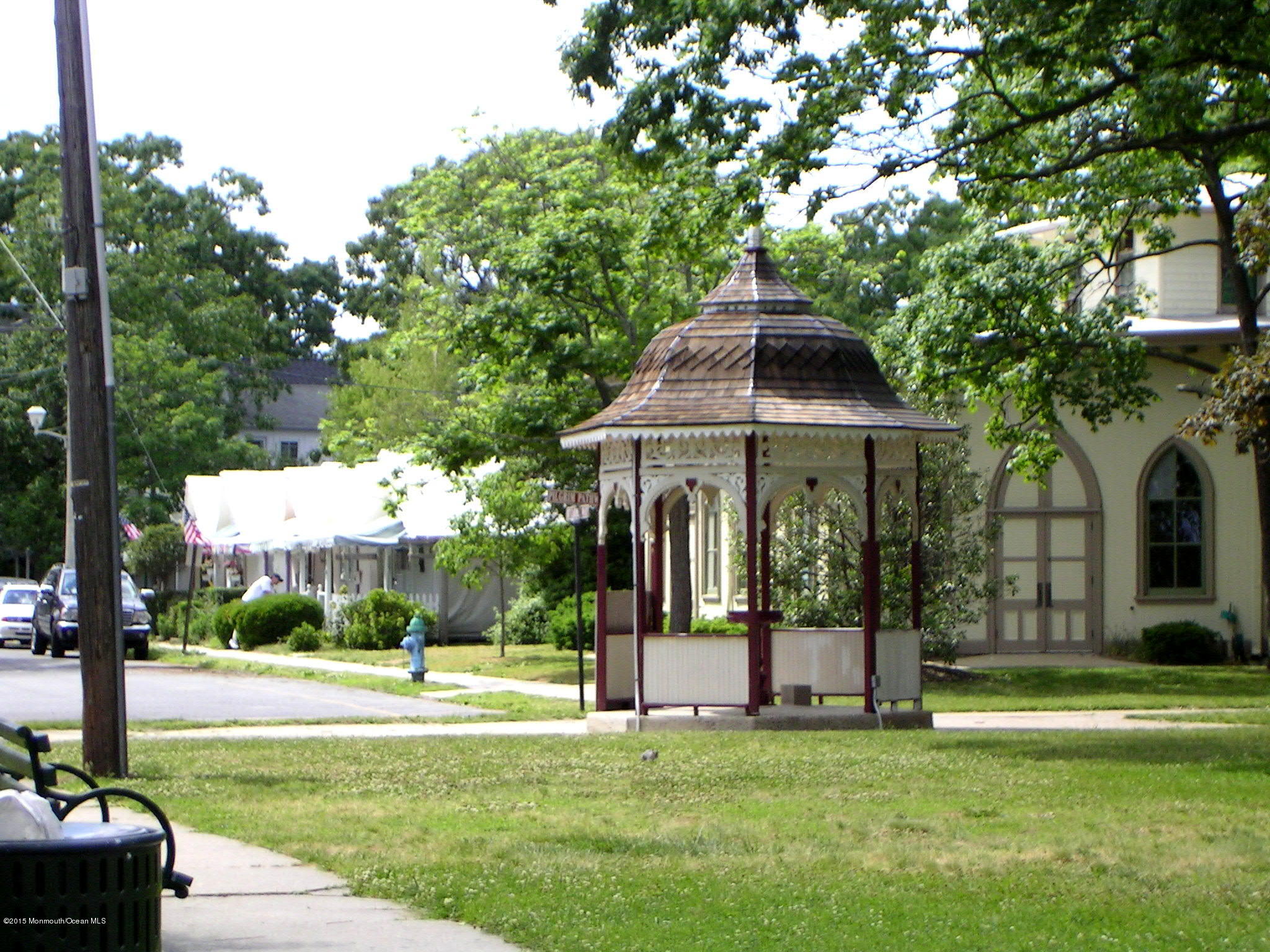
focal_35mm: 108
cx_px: 635
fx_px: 3962
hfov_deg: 18.2
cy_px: 476
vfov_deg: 13.7
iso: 71
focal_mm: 16.8
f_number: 4.9
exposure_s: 1/294
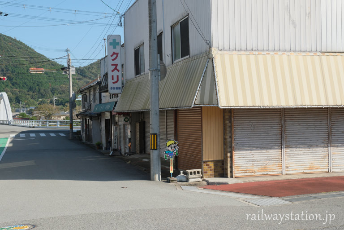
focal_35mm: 51
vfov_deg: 26.5
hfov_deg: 38.9
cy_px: 115
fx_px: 487
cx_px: 172
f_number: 8
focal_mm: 34
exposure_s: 1/640
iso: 500
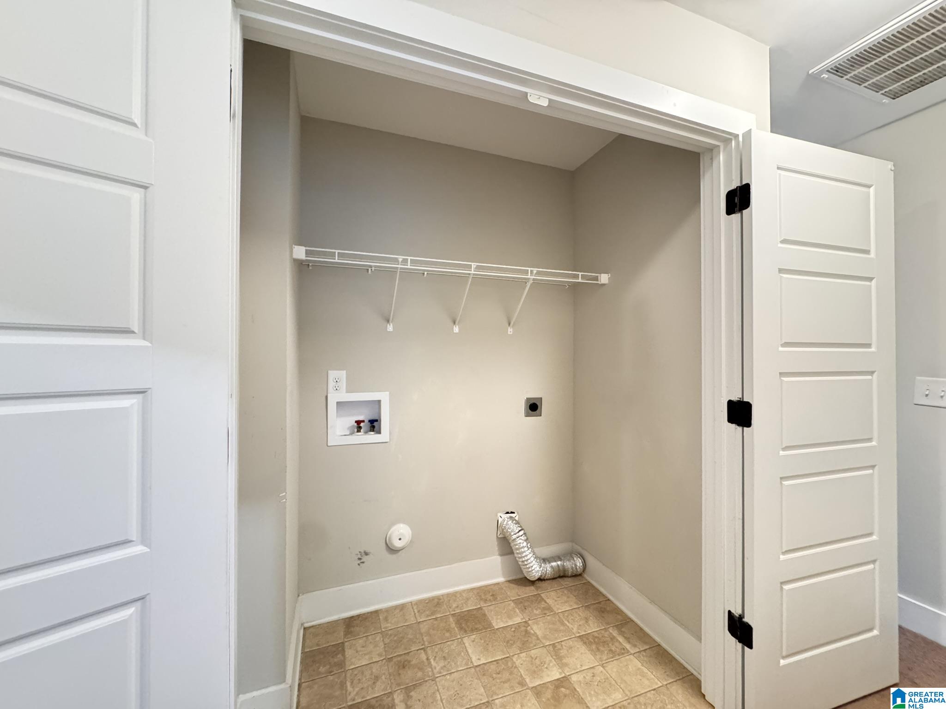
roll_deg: -0.4
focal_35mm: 14
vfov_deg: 85.7
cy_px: 354
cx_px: 473
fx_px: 383
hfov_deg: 102.1
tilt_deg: +0.2
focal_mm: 2.22
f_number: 2.2
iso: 1000
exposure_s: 1/40
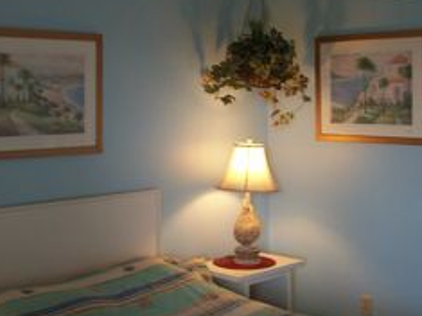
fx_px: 707
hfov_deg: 33.2
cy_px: 138
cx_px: 178
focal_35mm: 58
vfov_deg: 25.2
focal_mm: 6.2
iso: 80
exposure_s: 1/21.7
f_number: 2.8
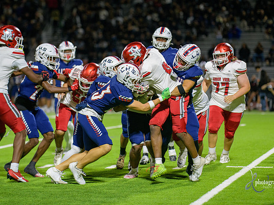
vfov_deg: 8.0
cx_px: 145
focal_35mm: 185
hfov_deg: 10.7
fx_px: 1463
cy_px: 103
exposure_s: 1/250
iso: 2000
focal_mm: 170
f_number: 2.8
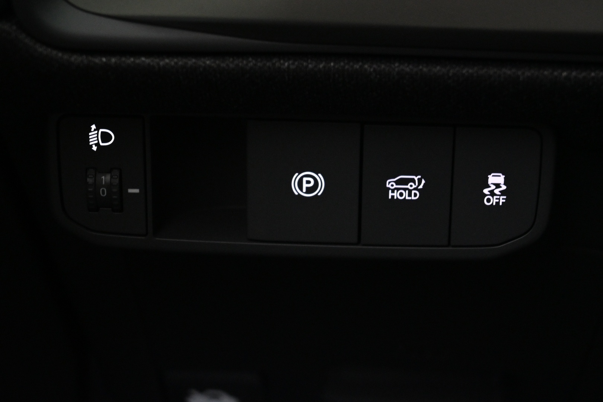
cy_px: 201
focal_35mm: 75
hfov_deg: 27.0
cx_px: 302
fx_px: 1256
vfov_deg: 18.2
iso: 4000
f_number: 6.3
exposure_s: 1/13
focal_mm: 50
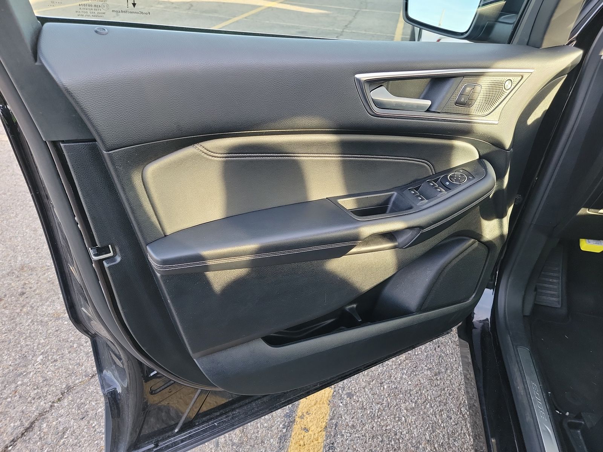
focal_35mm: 24
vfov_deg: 56.8
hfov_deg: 71.6
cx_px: 302
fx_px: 418
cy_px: 226
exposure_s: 1/59
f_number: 1.8
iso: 110
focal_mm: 6.7
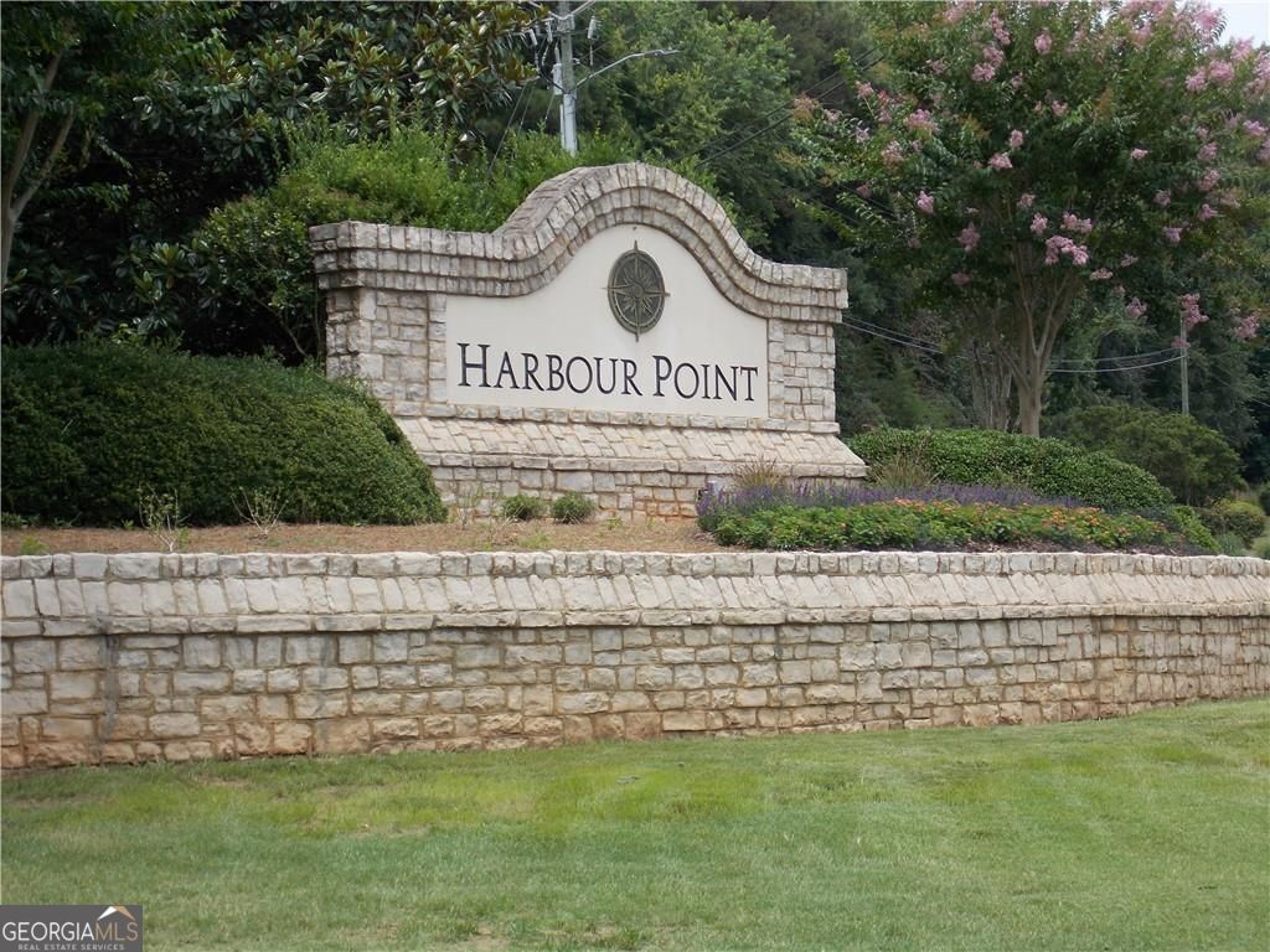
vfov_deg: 14.9
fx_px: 3632
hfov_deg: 19.8
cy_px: 476
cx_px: 635
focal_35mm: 99
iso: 80
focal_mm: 17.6
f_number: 5.5
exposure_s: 1/200
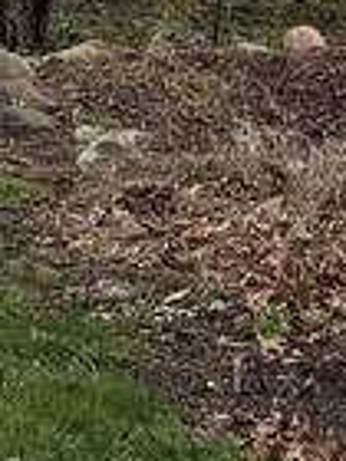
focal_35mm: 176
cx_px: -738
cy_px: -573
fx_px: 2346
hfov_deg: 7.3
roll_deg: +1.1
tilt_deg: -9.0
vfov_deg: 10.1
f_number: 1.78
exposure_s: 1/5348
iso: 80
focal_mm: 6.76
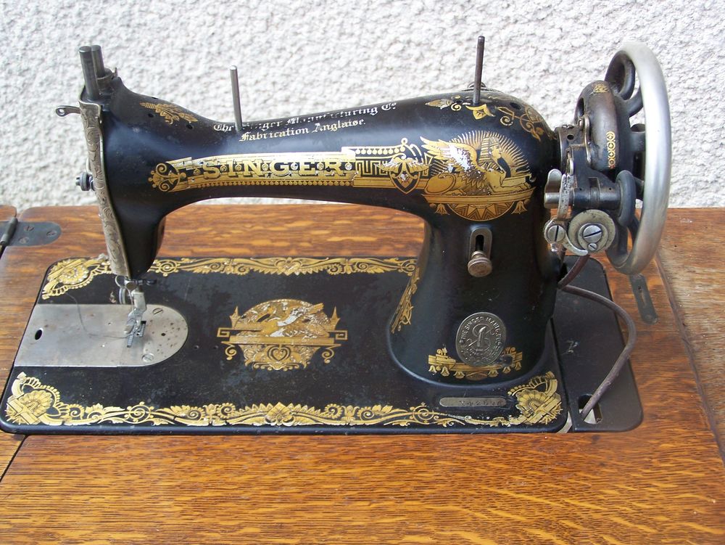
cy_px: 272
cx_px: 362
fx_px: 1069
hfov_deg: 37.5
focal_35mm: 51
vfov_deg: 28.6
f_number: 3
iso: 80
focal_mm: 8.5
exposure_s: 1/250
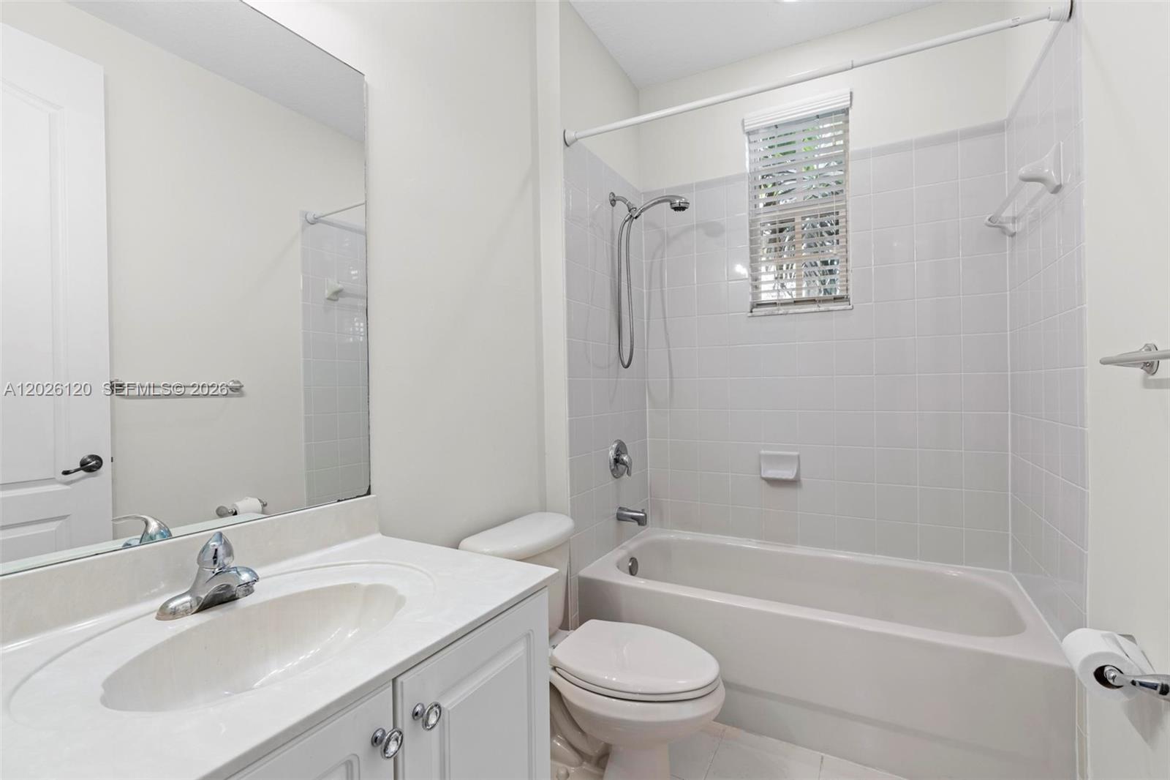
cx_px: 585
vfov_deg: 73.7
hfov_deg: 96.7
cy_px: 390
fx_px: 520
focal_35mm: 16
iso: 200
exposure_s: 1/1.67
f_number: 9
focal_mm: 16
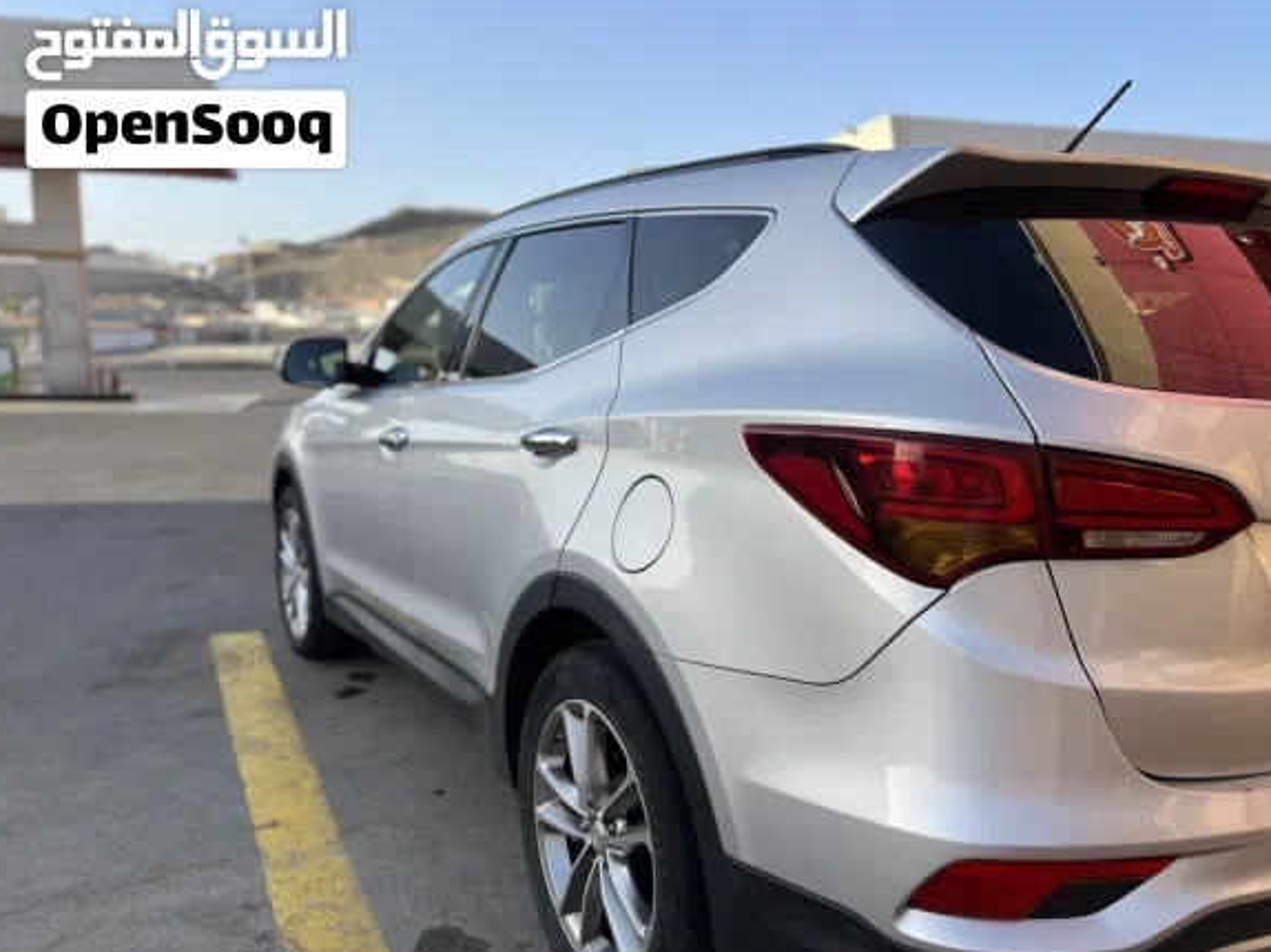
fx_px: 1064
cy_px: 487
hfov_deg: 61.6
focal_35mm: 29
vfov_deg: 48.2
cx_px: 680
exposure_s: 1/1972
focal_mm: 5.7
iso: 50
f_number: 1.5
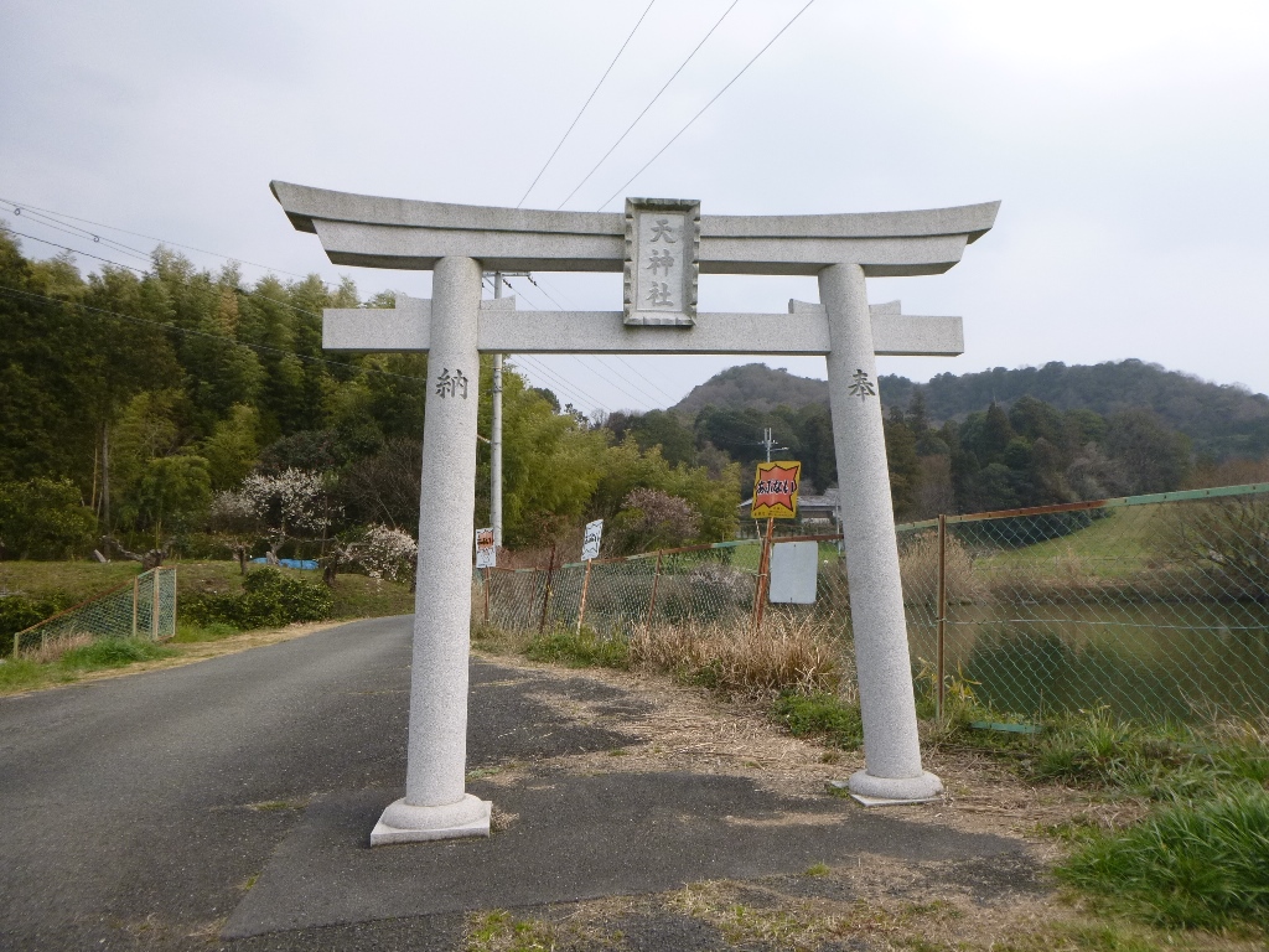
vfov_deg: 54.9
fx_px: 916
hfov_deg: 69.4
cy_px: 476
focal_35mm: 25
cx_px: 634
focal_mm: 4.5
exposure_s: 1/400
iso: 100
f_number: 3.9
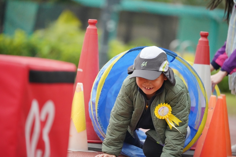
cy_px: 78
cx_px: 118
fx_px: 2622
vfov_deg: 3.4
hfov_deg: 5.2
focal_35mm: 400
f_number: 6.3
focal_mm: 400
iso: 6400
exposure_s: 1/1250
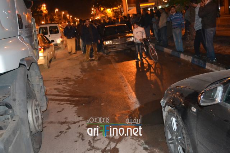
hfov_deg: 53.2
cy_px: 76
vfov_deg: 36.8
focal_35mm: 36
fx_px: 230
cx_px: 115
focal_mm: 24
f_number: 4
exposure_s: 1/60
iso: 3200
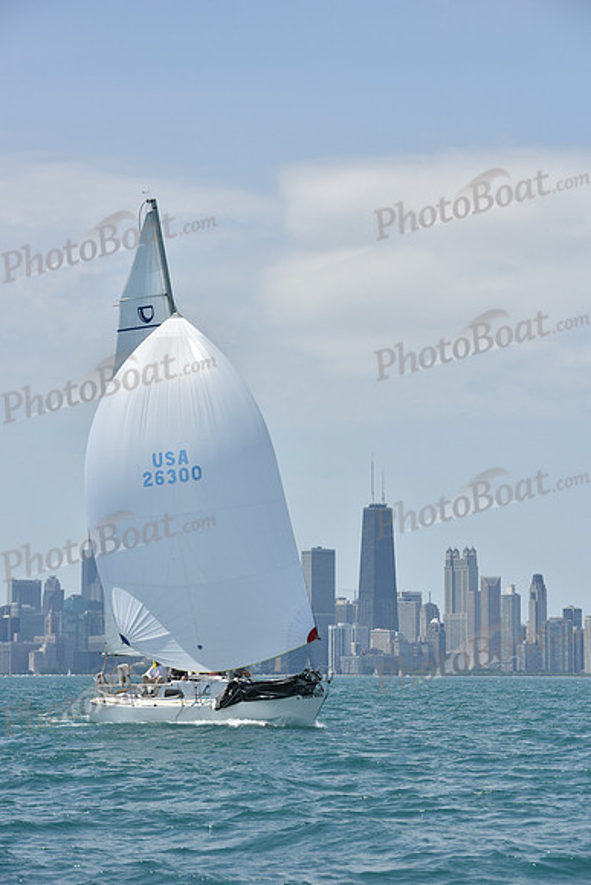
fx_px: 2756
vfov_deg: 18.3
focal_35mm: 112
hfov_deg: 12.2
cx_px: 296
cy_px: 442
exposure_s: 1/1250
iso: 250
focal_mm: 112
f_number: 9
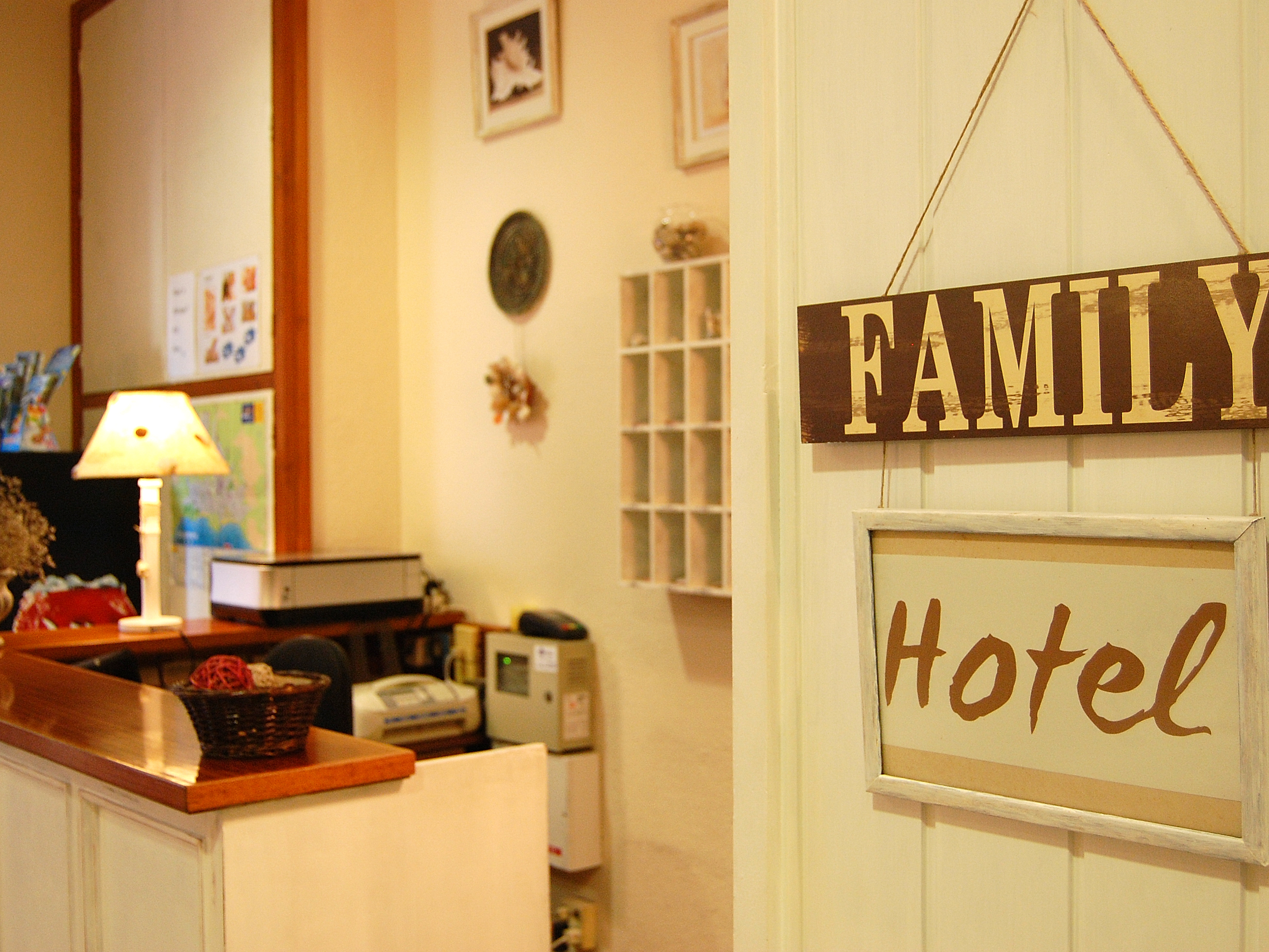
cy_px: 474
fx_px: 1576
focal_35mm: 43
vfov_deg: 33.6
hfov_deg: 43.8
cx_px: 669
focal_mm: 26
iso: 800
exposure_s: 1/20
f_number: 4
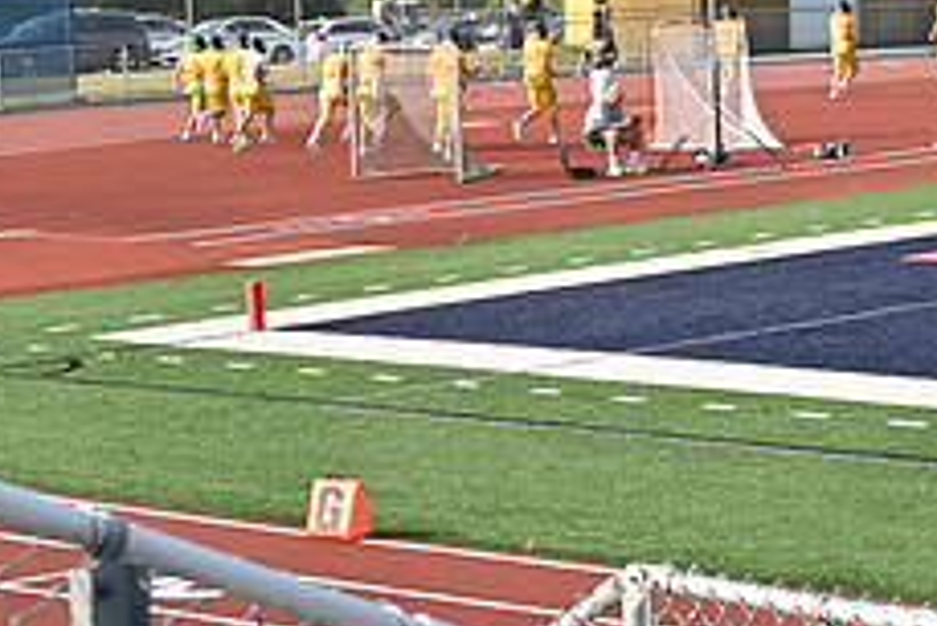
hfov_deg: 14.6
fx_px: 3568
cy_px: 18
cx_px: 1027
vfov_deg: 10.0
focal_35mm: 137
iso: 100
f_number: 4
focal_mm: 36
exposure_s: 1/800
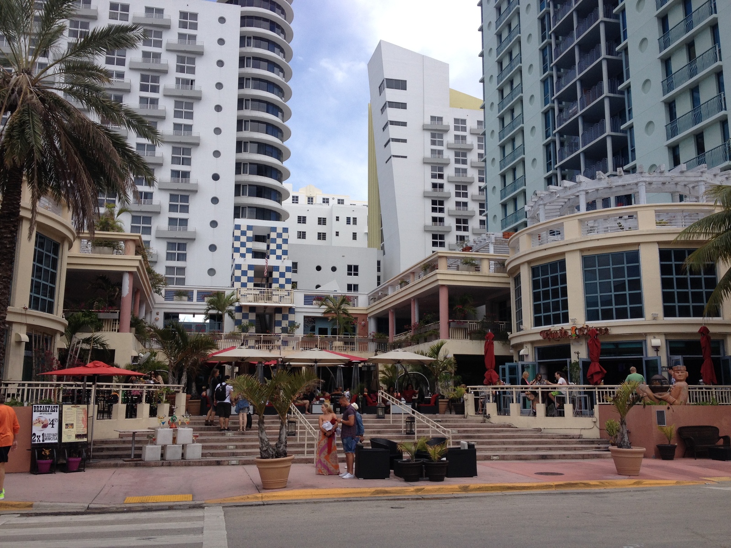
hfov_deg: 52.6
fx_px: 739
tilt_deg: +9.0
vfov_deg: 40.7
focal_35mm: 35
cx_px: 366
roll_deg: +0.9
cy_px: 274
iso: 50
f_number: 2.4
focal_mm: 4.28
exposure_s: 1/1151
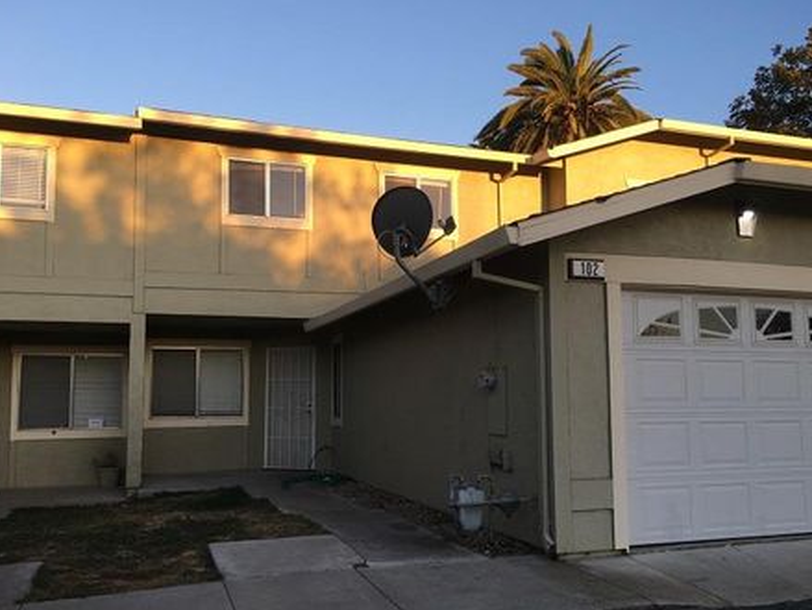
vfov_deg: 42.9
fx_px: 775
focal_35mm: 33
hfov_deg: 55.2
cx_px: 448
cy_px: 339
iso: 25
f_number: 2.2
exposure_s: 1/209
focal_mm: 4.15
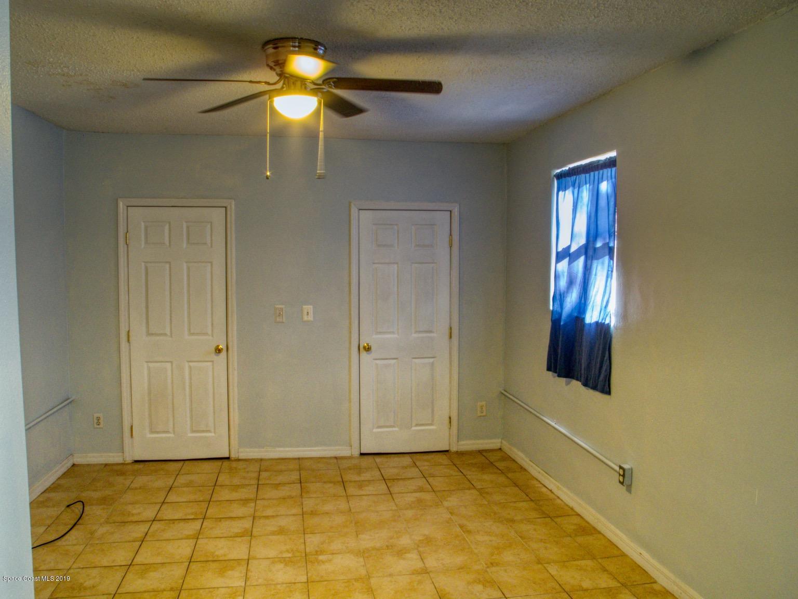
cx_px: 399
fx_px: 645
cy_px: 300
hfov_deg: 63.4
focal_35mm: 28
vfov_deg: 49.7
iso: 100
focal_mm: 6
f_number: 8
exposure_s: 1/1.2
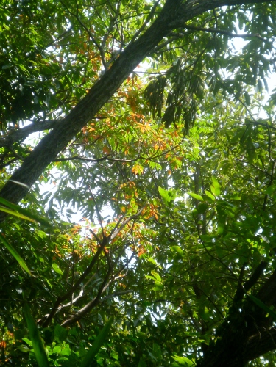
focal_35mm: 154
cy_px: 184
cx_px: 138
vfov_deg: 12.8
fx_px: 1637
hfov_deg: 9.6
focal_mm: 21.5
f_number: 5.9
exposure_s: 1/125
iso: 200
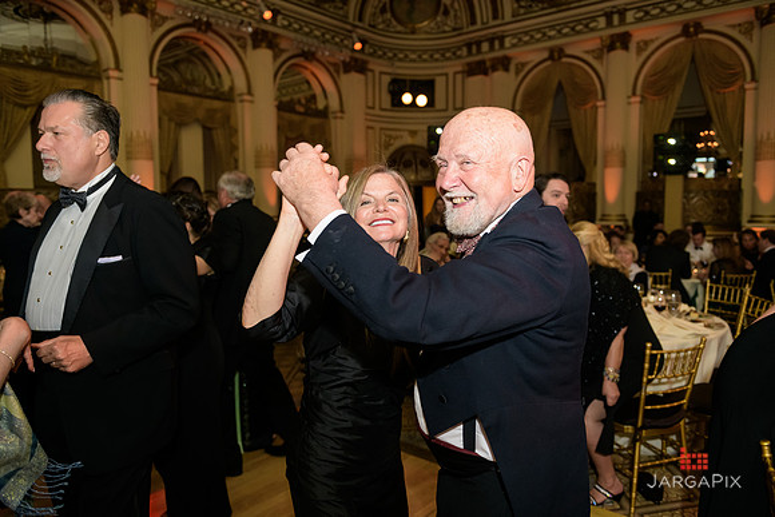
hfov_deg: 69.4
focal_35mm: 26
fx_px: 560
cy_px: 258
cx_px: 388
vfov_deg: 49.6
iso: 1600
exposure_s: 1/100
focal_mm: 26
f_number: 3.2
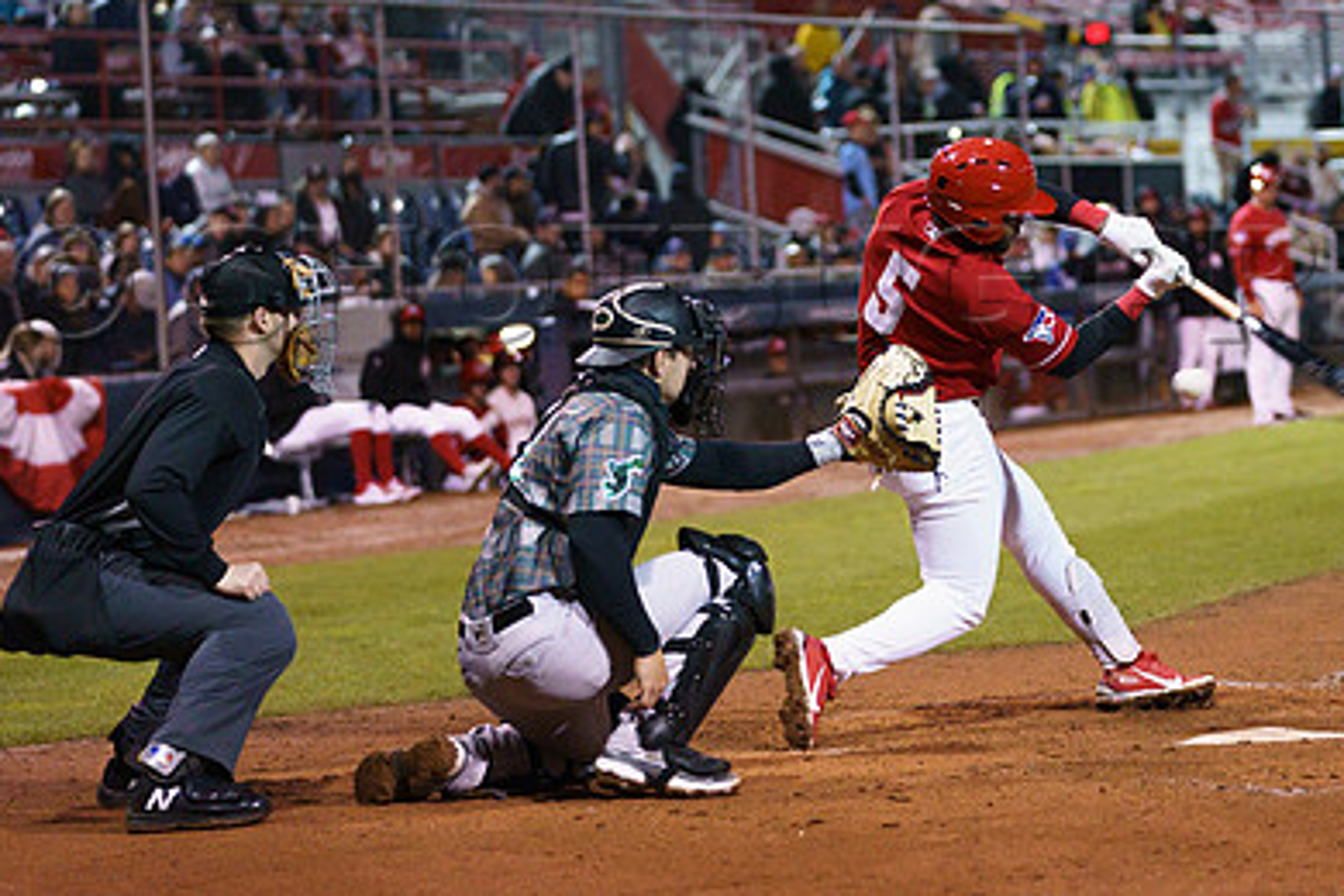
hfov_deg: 12.9
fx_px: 5936
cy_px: 250
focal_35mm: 159
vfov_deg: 8.6
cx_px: 848
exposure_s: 1/1000
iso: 2000
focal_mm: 107
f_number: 2.8
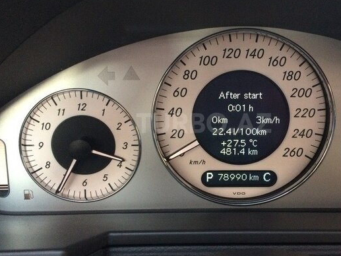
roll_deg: -1.6
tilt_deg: -25.1
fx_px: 365
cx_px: 204
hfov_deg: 49.8
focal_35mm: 37
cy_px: 123
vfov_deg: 38.7
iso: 320
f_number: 2.2
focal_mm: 4.15
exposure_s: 1/33
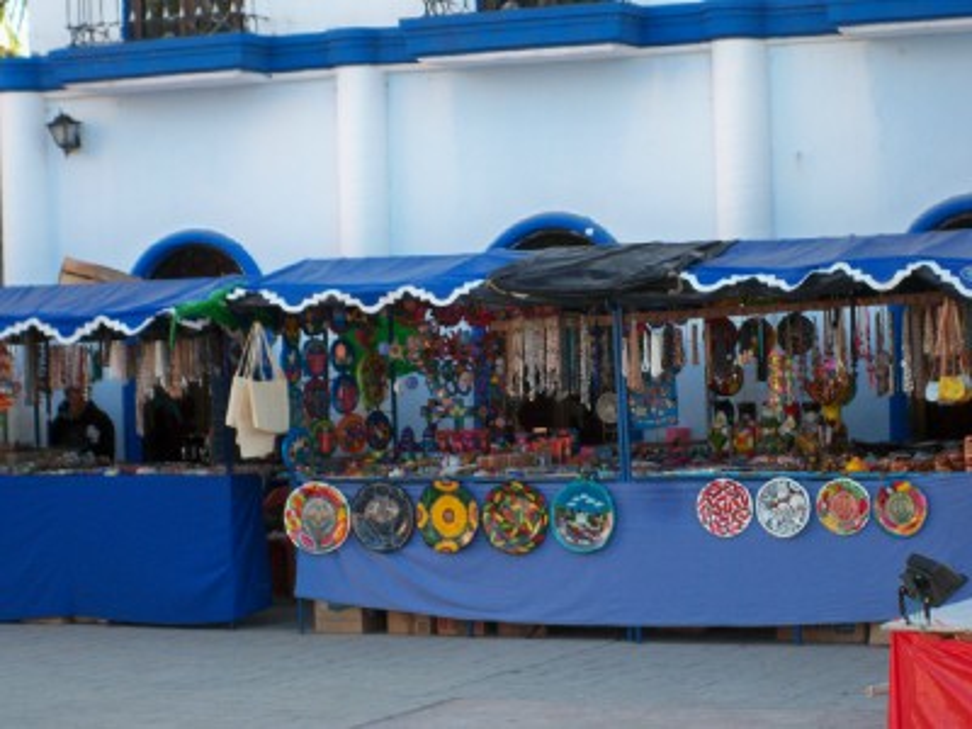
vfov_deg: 14.1
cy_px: 364
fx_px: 2948
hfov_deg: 18.7
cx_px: 486
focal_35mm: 105
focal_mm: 18.8
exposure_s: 1/100
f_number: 5.7
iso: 160
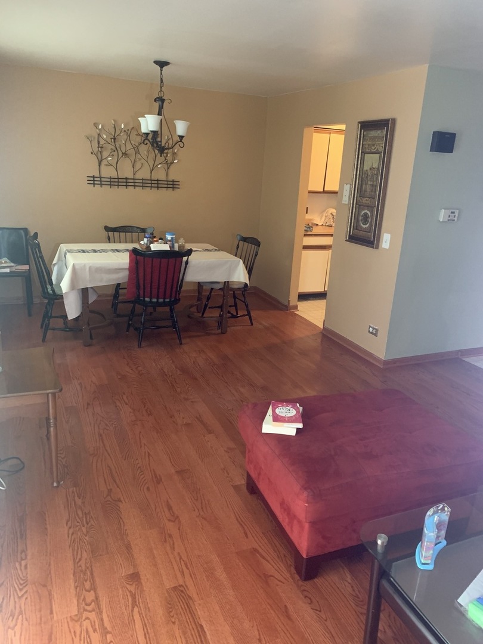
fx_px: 484
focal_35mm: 26
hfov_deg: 53.1
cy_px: 322
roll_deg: -3.7
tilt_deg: -16.0
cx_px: 242
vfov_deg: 67.3
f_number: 1.8
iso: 400
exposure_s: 1/40
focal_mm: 4.25
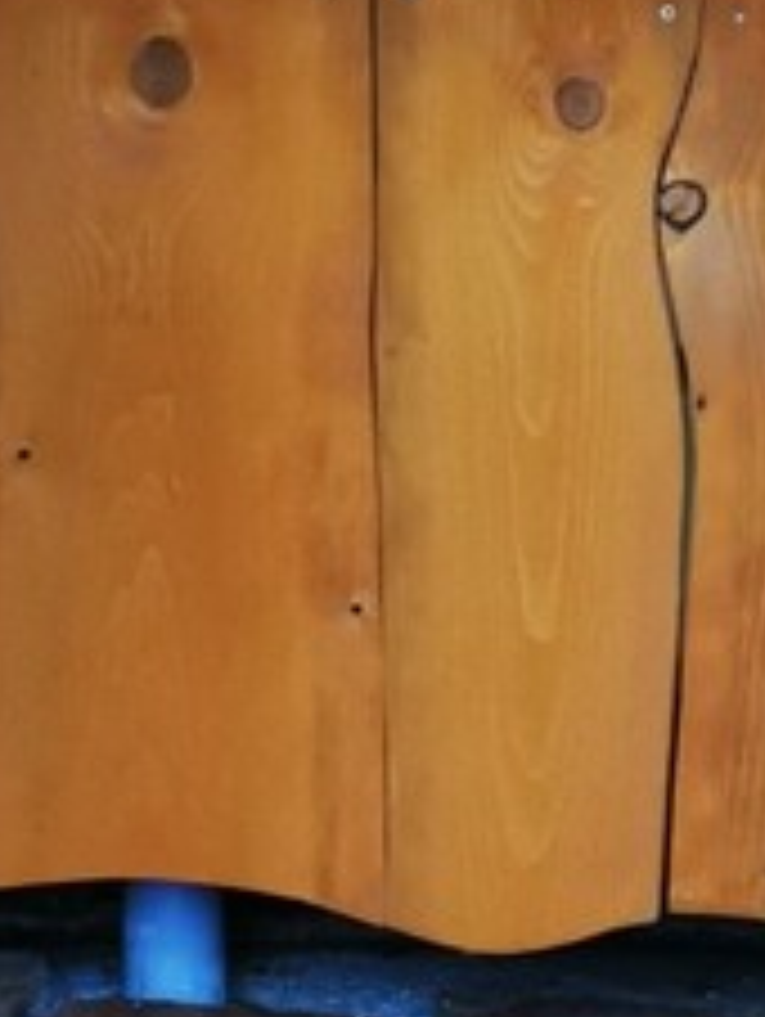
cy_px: -1076
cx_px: 310
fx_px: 6529
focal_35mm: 222
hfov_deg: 6.7
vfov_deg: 8.4
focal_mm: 5.56
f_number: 1.6
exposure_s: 1/100
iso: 200
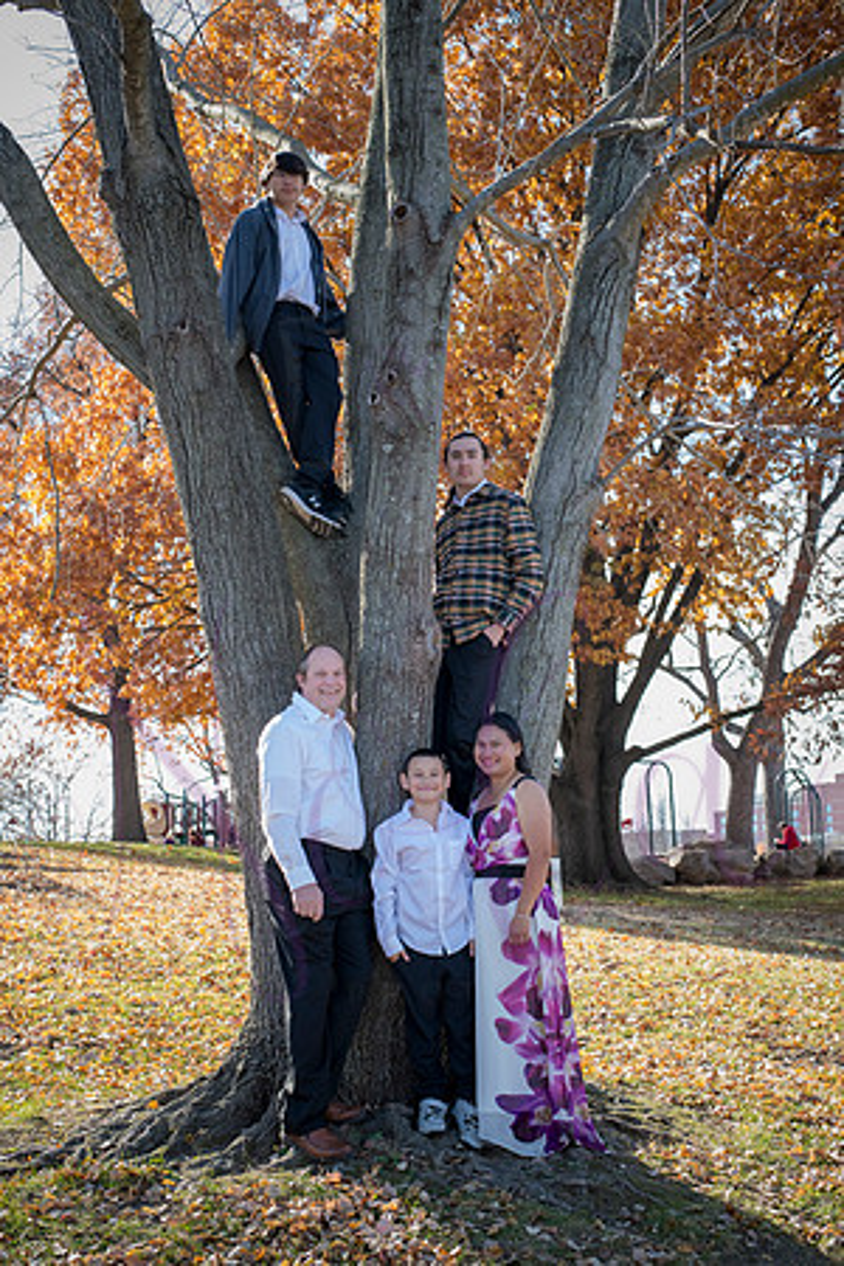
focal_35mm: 50
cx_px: 422
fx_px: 1758
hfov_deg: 27.0
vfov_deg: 39.6
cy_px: 633
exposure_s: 1/200
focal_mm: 50
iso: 400
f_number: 5.6
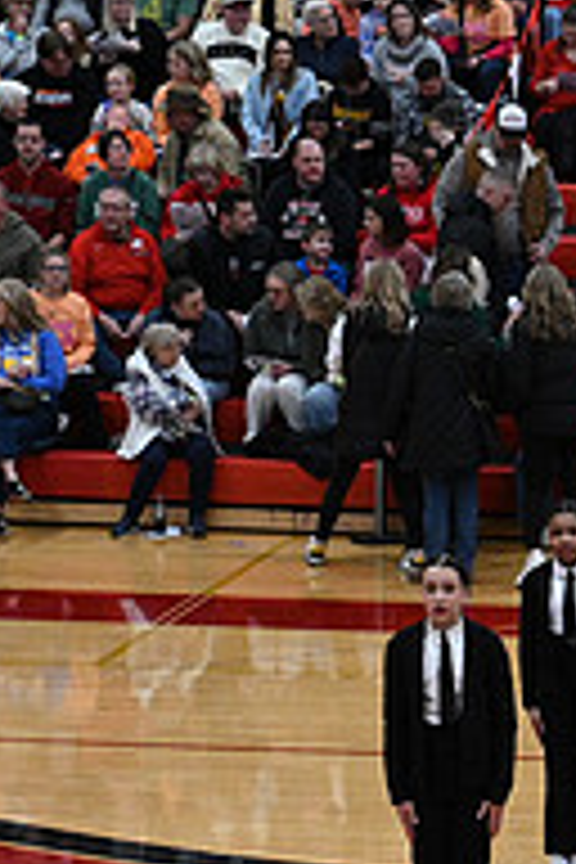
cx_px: 1296
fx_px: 5088
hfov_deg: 6.2
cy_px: 767
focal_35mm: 212
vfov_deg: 9.7
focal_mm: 70
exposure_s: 1/400
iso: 4000
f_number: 4
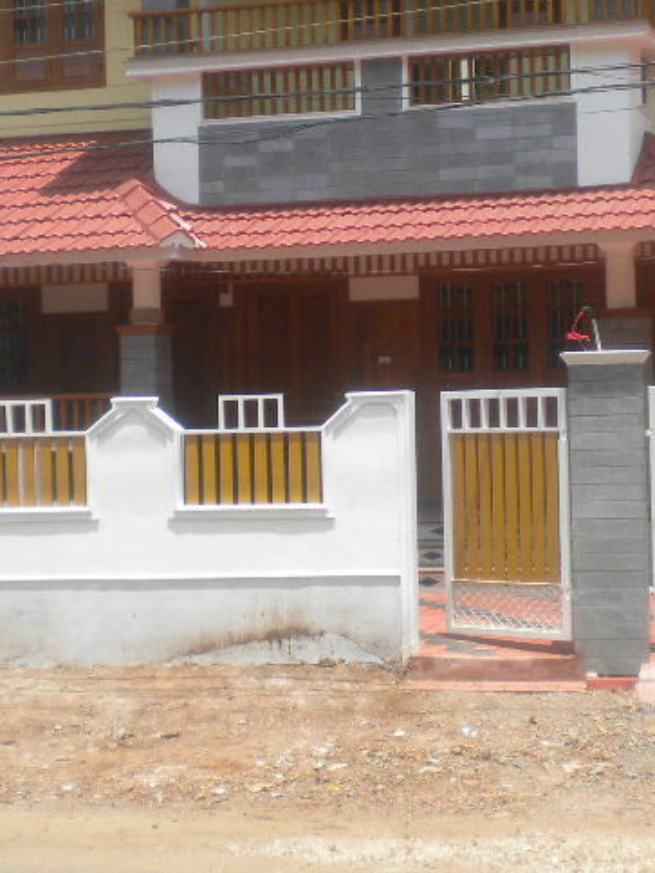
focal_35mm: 74
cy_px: 368
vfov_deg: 26.3
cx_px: 453
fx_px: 1867
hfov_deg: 19.8
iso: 113
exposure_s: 1/514
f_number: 4.6
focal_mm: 6.3
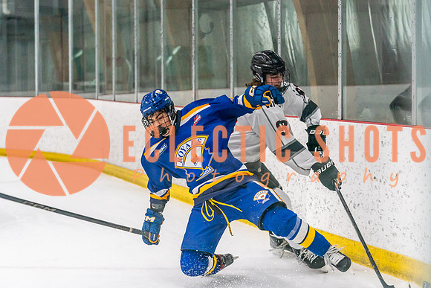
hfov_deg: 22.0
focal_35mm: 93
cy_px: 113
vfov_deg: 14.7
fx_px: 1111
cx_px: 216
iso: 3200
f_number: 2.8
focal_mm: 70
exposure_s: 1/1250
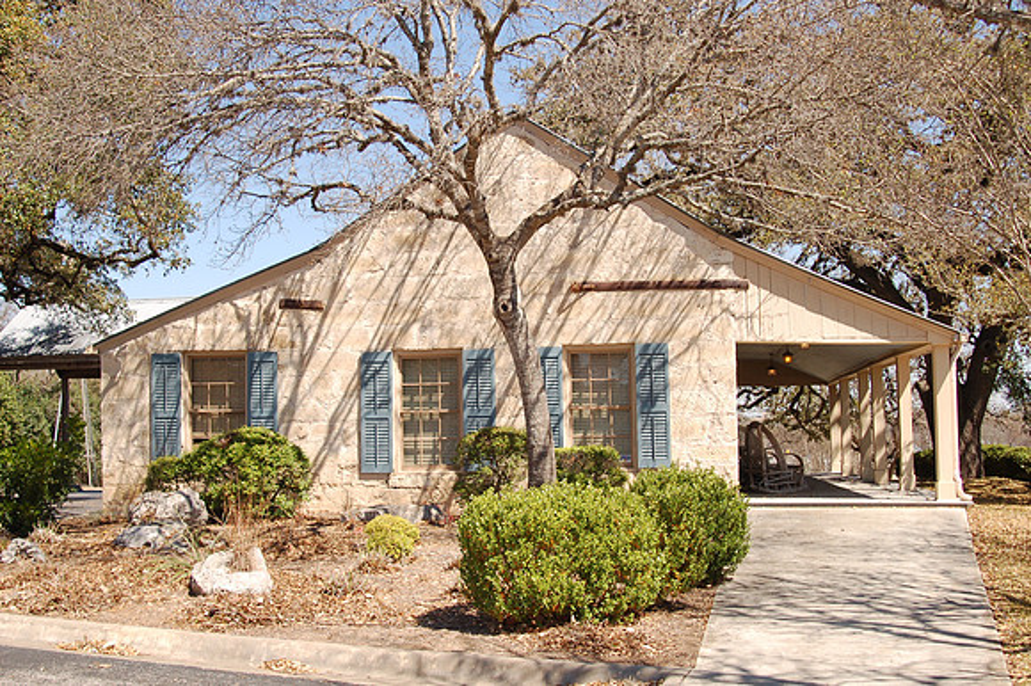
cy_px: 343
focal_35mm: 42
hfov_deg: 46.4
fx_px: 1202
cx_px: 516
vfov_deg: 31.9
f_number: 8
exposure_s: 1/250
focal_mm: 28
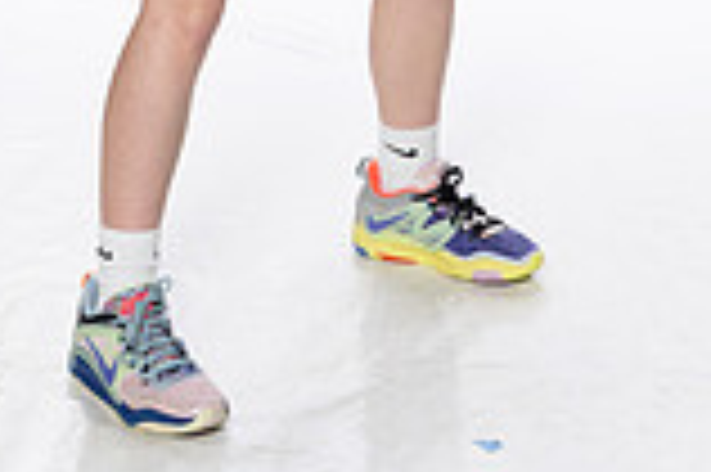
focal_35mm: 148
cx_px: 464
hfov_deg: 13.9
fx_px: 2920
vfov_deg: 8.7
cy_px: -521
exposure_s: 1/250
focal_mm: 52
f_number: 8
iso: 800
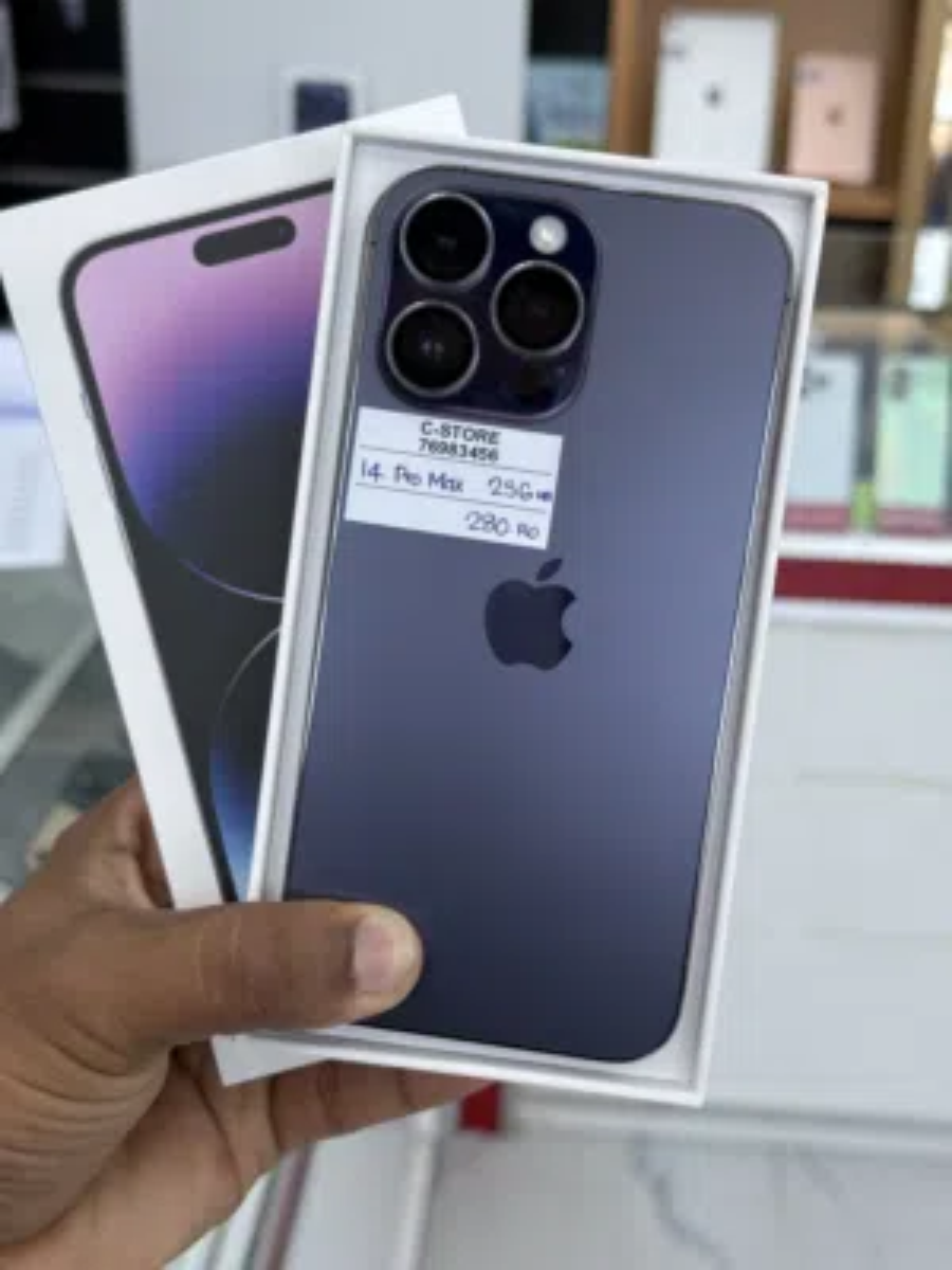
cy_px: 635
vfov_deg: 39.7
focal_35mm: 48
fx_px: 1760
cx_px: 476
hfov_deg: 30.3
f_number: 1.78
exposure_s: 1/583
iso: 80
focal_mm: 6.76
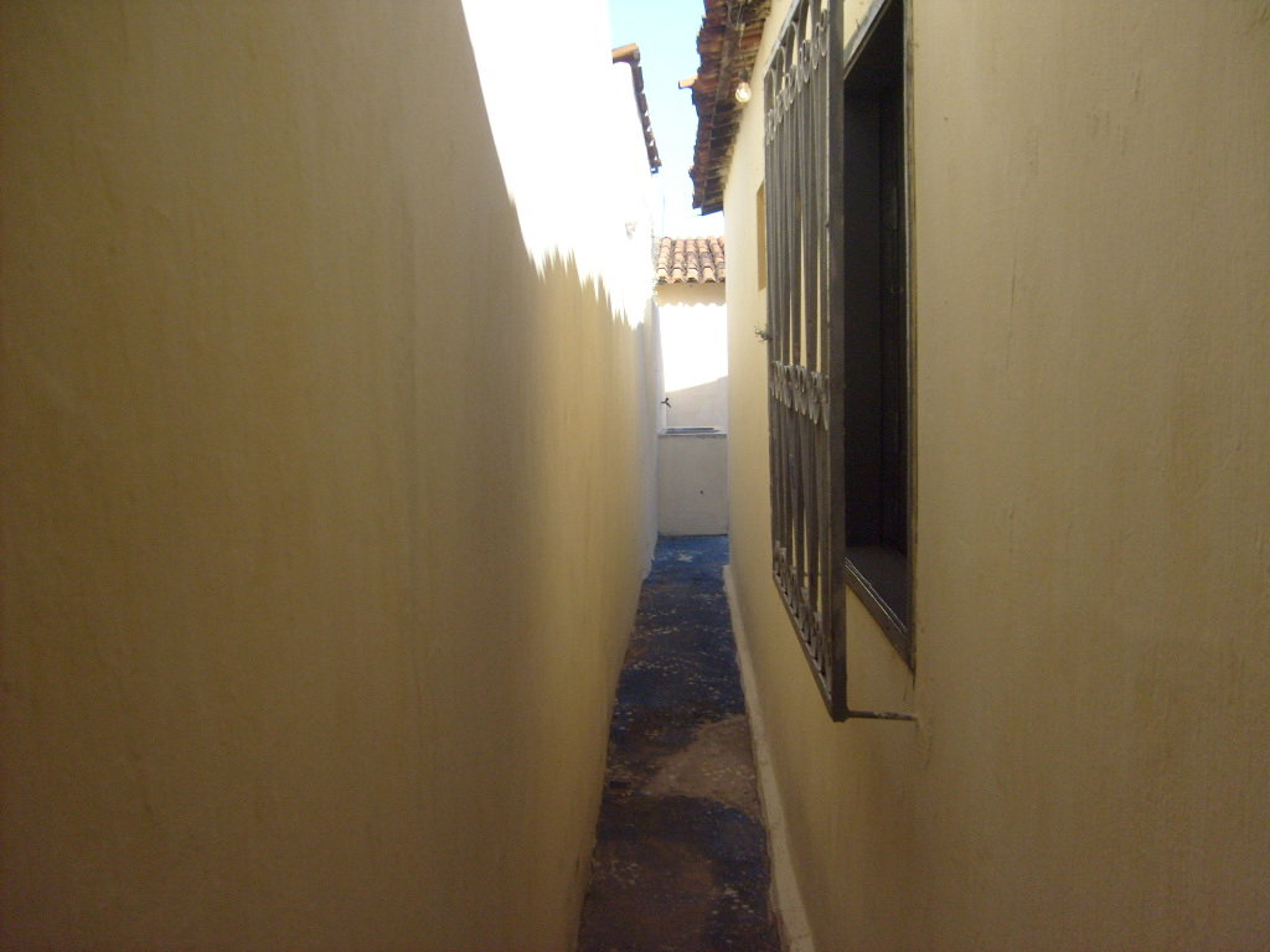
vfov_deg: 40.7
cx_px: 635
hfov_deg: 52.6
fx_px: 1284
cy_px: 476
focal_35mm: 35
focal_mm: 5.8
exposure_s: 1/90
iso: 80
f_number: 7.1
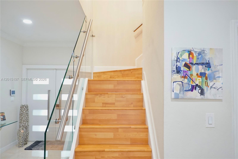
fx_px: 185
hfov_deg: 65.5
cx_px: 119
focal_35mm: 28
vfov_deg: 46.4
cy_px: 80
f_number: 4
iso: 1600
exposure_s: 1/60
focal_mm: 19
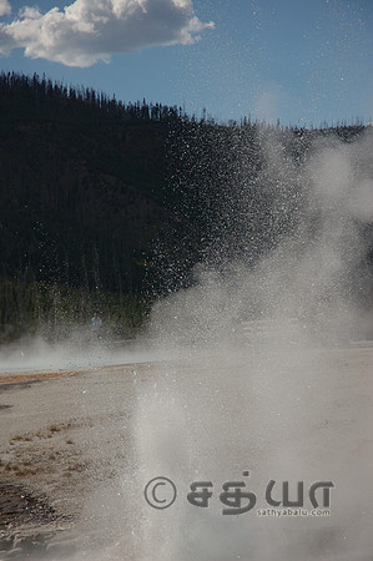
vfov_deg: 19.5
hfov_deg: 13.0
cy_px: 280
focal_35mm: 105
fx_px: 1636
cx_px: 186
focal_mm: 70
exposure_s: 1/500
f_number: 6.3
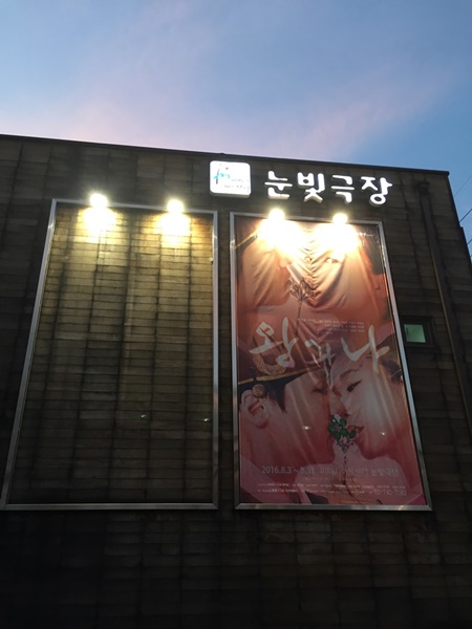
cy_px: 314
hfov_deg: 48.2
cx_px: 236
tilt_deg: +27.1
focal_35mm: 29
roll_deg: +1.3
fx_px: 527
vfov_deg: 61.7
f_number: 2.2
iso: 80
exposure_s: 1/30
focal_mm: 4.15
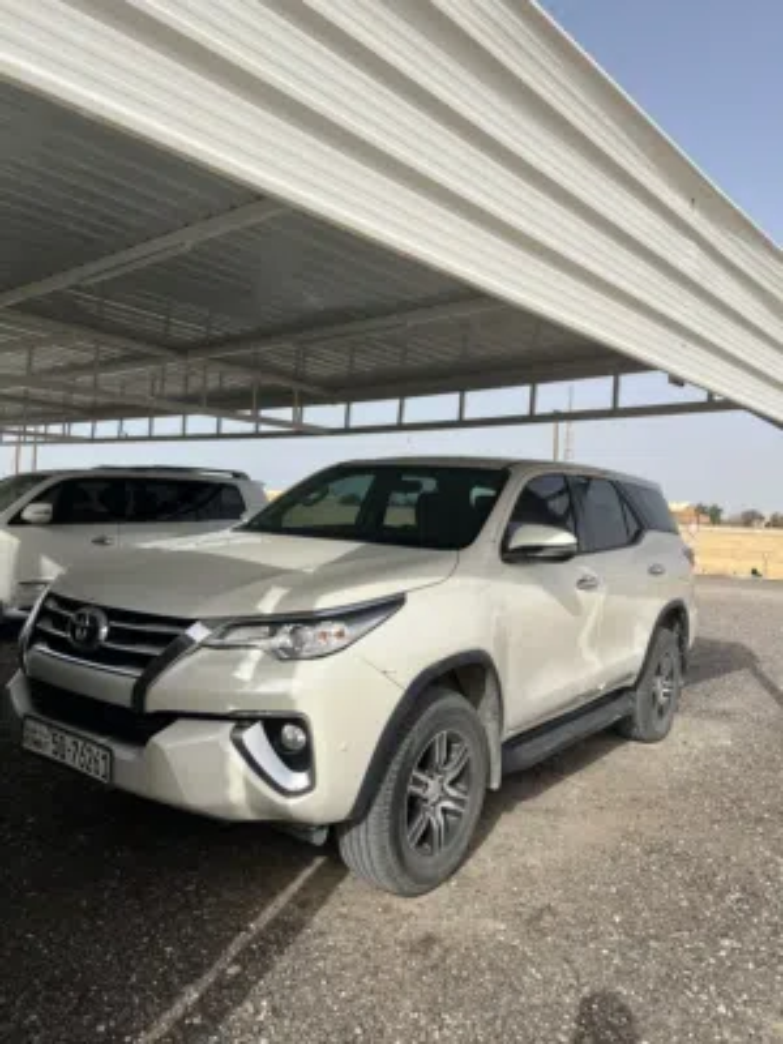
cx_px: 392
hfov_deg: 53.1
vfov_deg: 67.3
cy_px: 522
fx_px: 784
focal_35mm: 26
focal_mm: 5.7
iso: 50
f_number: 1.5
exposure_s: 1/4444
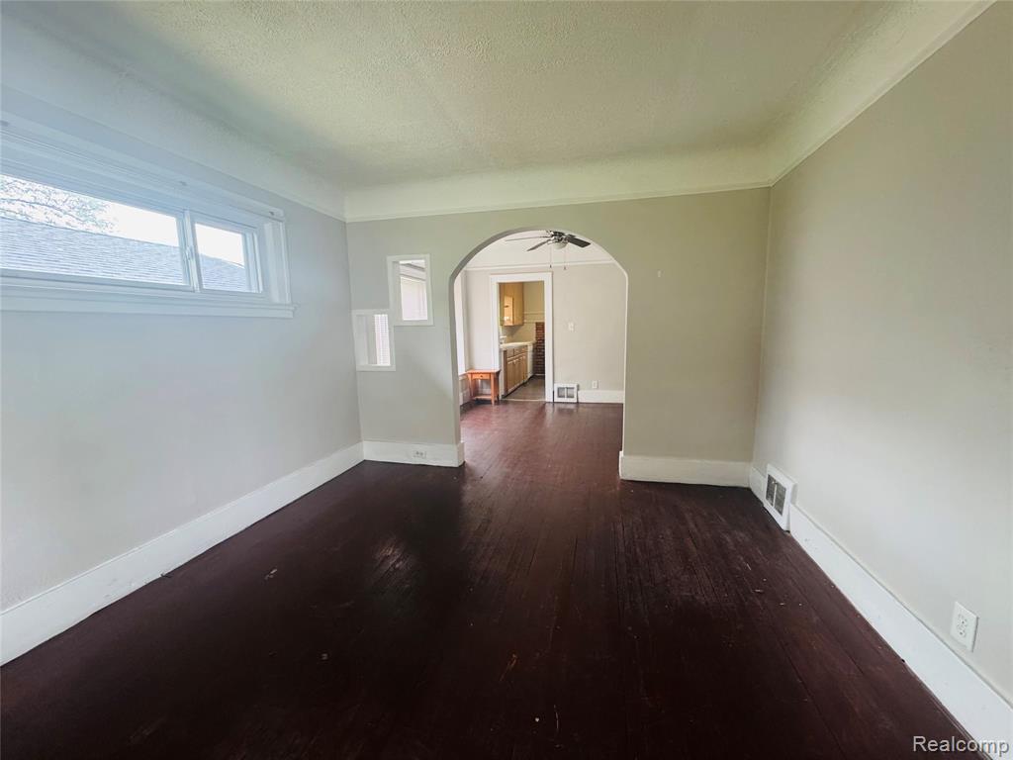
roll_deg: +1.4
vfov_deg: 85.7
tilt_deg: -9.0
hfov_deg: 102.1
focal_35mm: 14
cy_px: 380
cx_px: 506
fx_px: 410
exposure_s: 1/60
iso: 250
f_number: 2.2
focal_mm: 2.22
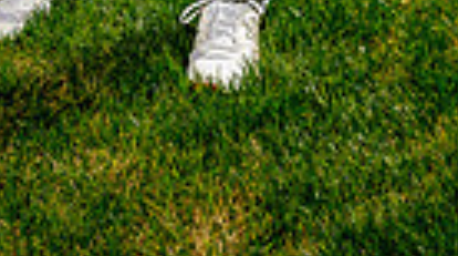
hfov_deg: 12.1
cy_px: -475
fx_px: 2158
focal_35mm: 178
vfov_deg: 6.3
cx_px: 129
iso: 800
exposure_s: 1/250
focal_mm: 52
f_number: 5.6
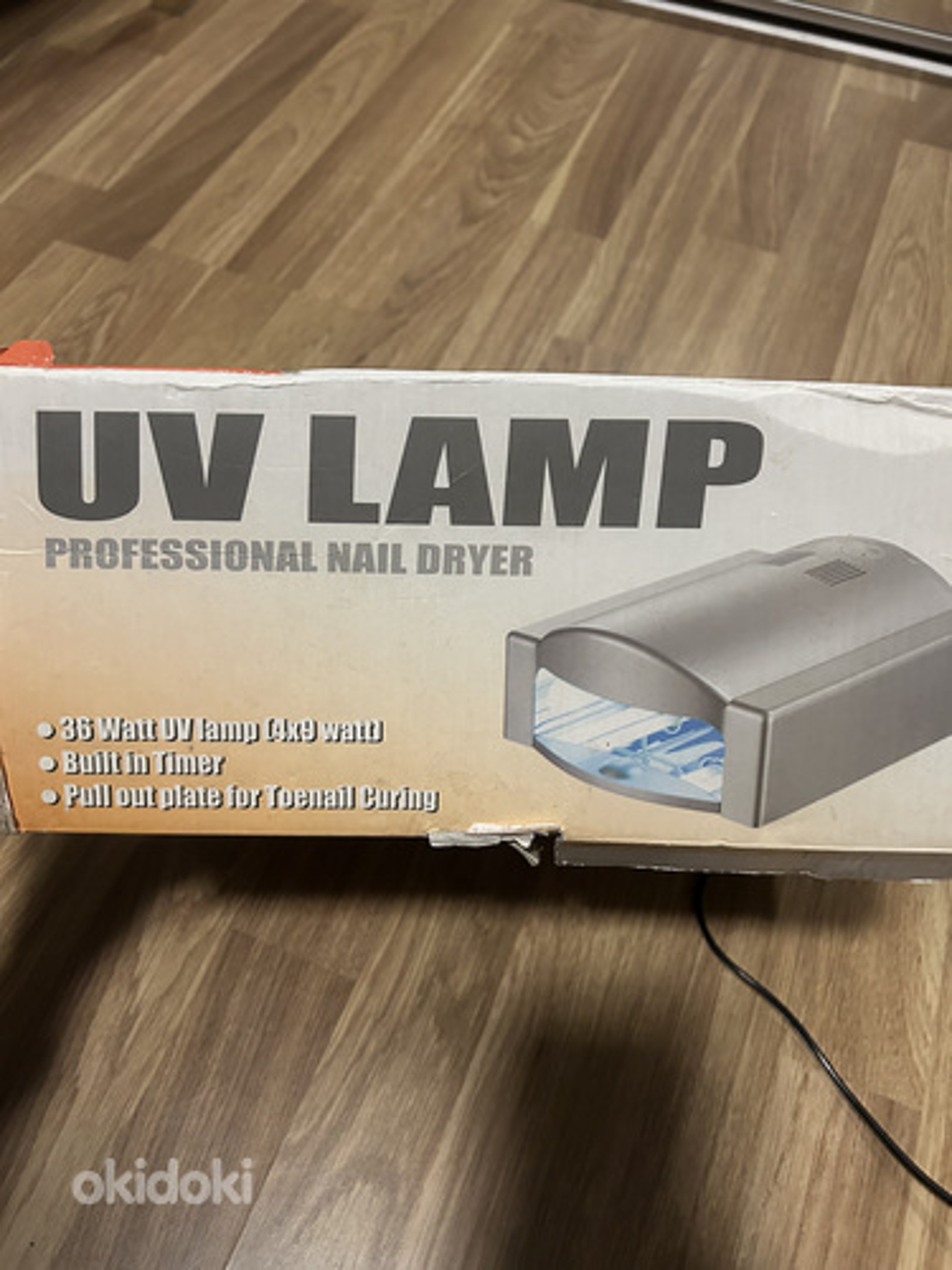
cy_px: 635
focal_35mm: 26
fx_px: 953
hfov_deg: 53.1
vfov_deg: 67.3
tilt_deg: -57.0
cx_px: 476
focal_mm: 5.7
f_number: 1.5
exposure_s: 1/50
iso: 500
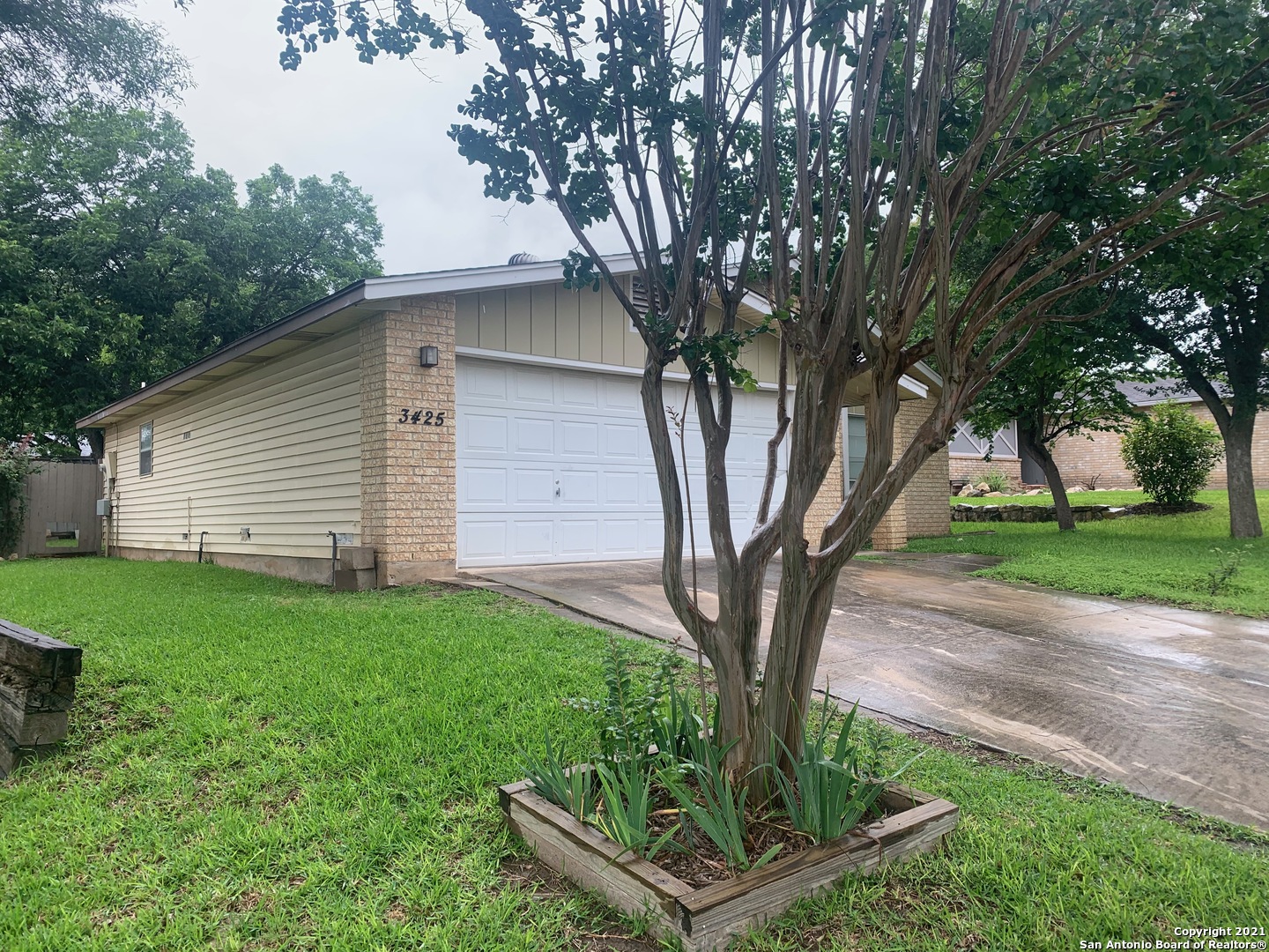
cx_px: 634
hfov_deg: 67.3
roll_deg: +0.4
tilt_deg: +2.7
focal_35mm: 26
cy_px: 476
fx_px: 953
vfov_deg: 53.1
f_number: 1.8
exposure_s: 1/121
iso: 25
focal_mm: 4.25
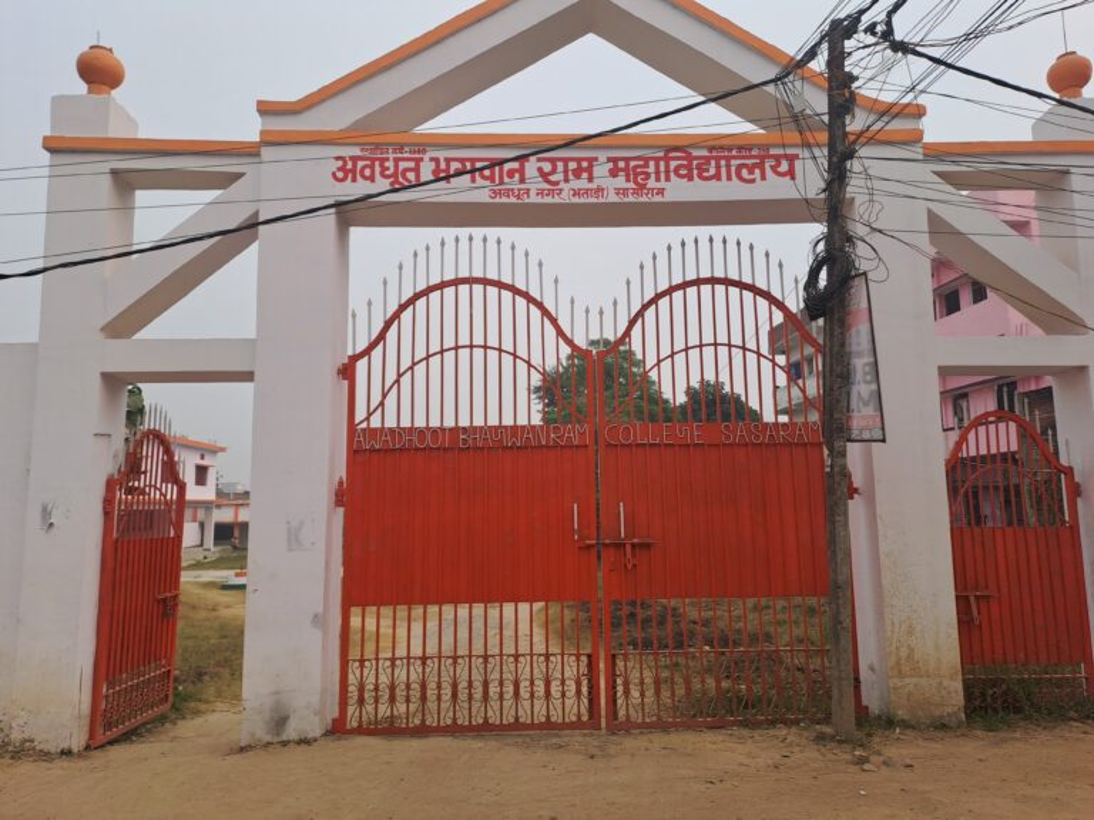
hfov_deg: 69.4
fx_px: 790
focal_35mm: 25
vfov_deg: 54.9
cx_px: 547
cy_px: 410
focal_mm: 4.65
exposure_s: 1/688
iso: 32
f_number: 1.8
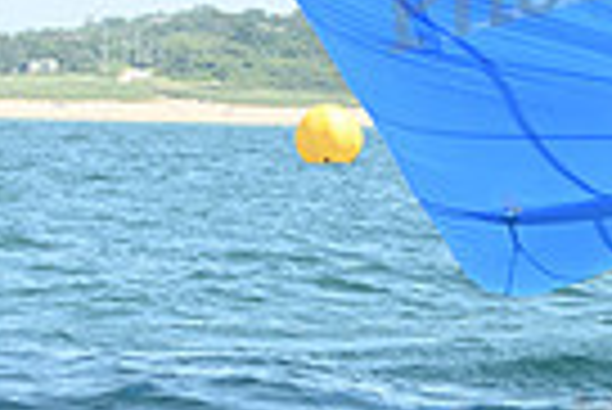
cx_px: 1251
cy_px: 106
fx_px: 5071
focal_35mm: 298
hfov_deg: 6.7
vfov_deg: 4.6
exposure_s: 1/1000
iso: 320
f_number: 5.6
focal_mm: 70
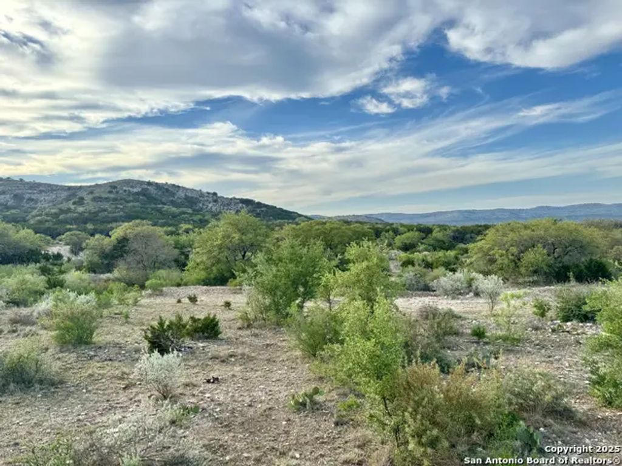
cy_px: 233
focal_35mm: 24
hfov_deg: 71.6
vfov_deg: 56.8
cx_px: 311
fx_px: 431
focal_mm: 6.76
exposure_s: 1/1339
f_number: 1.78
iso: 80
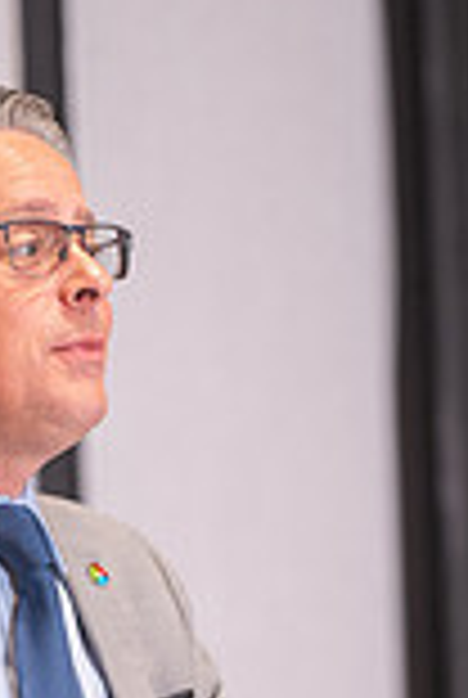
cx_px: 216
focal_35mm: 391
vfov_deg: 5.2
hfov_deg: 3.5
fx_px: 7590
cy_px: 815
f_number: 1.8
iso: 1600
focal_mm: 135
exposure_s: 1/200
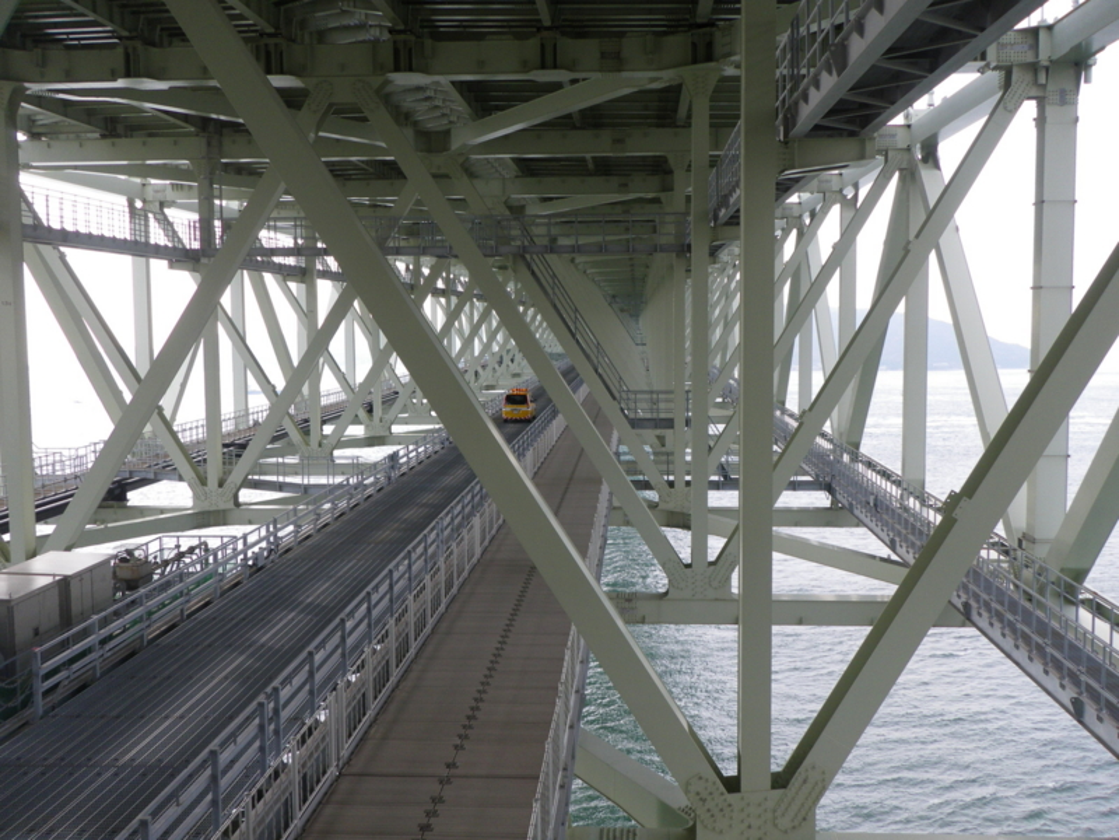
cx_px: 560
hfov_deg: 52.6
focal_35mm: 35
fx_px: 1131
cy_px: 420
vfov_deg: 40.7
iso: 64
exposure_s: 1/160
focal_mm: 6.2
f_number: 3.8
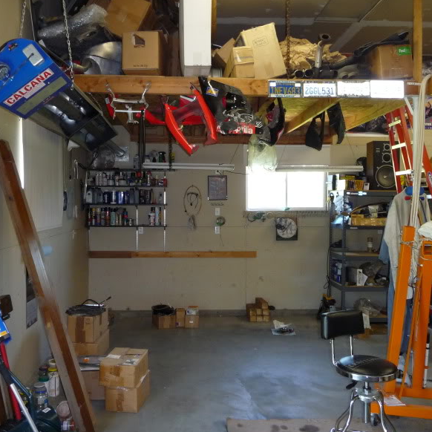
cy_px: 214
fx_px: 480
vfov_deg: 48.4
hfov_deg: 48.4
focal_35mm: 34
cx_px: 199
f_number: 3.3
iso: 320
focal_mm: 4.7
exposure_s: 1/30
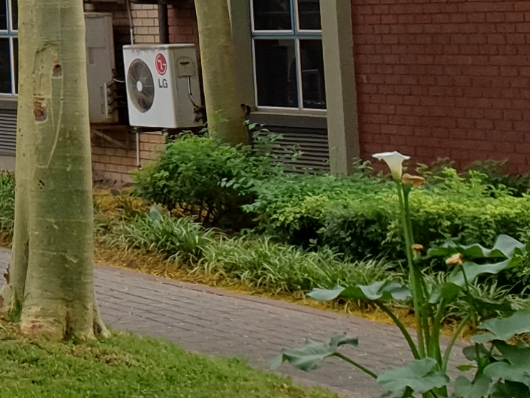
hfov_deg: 12.4
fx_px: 2160
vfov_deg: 9.8
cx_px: -514
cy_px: -409
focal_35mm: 141
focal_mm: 4.3
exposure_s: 1/432
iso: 50
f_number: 2.4
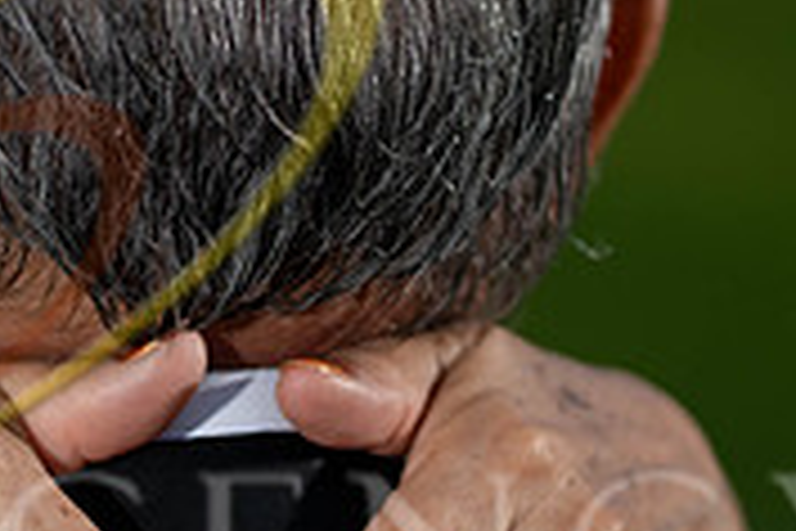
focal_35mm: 278
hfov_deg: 7.4
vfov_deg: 4.9
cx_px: 27
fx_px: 6146
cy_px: 461
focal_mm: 85
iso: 200
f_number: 2.2
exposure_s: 1/2500
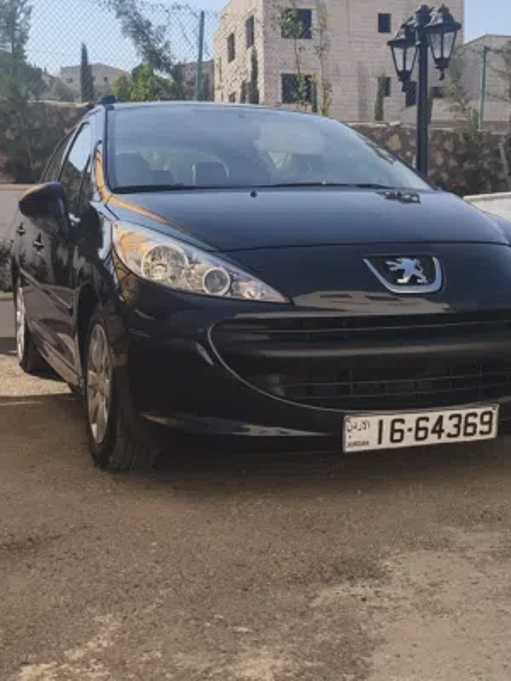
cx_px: 256
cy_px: 340
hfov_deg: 31.5
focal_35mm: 46
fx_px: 905
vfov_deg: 41.2
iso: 50
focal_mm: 6.18
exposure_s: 1/1368
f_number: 1.65
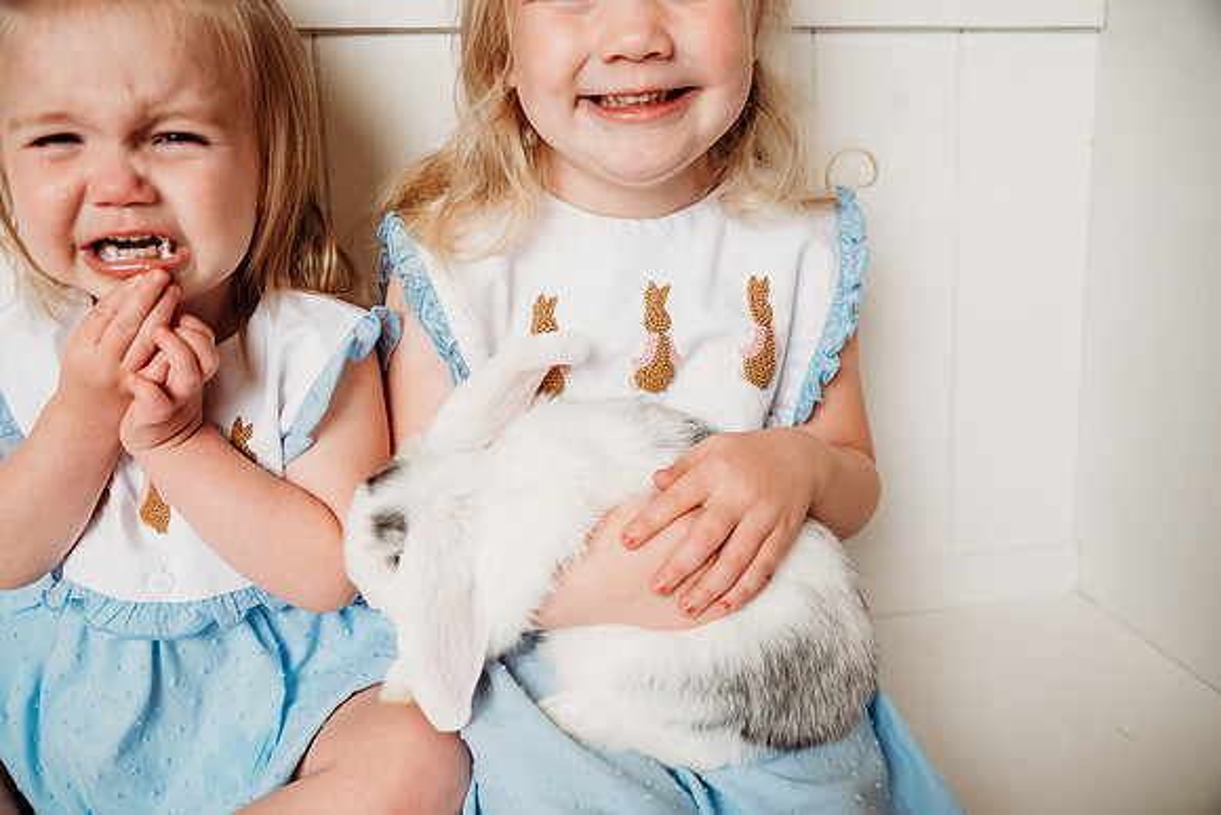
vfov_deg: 41.1
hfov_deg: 58.7
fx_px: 1086
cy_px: 408
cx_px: 610
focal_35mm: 32
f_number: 4
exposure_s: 1/200
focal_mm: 32
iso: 100
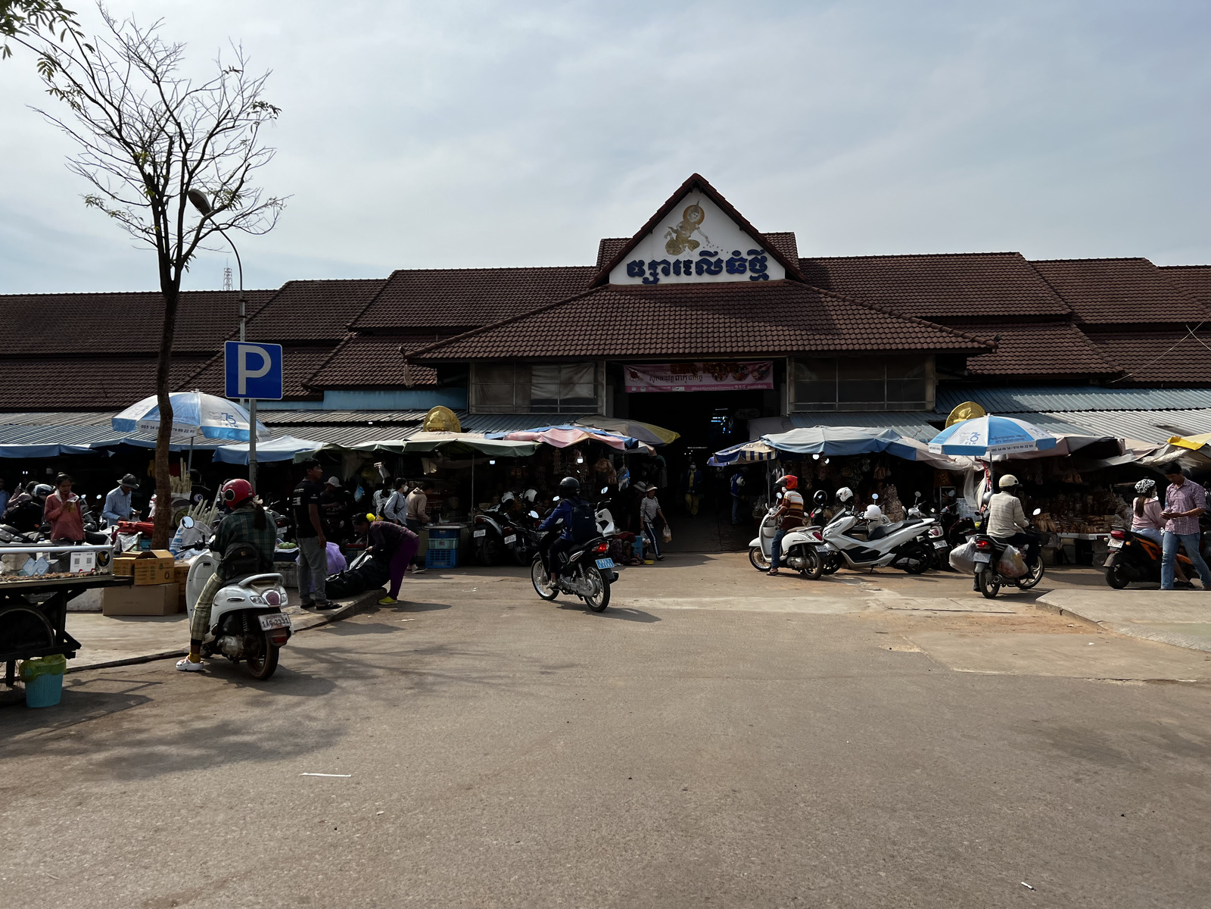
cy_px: 454
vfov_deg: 53.1
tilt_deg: -0.2
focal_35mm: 26
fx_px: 910
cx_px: 606
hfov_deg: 67.3
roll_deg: +0.9
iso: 50
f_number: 1.5
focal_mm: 5.7
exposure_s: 1/4831
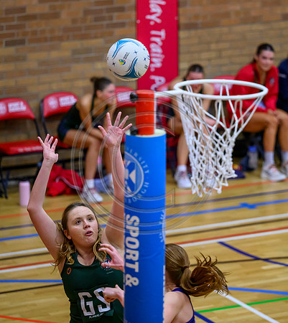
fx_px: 2216
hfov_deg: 7.4
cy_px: 146
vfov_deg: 8.3
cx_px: 197
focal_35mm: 221
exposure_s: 1/1000
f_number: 2.8
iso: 4000
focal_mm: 150
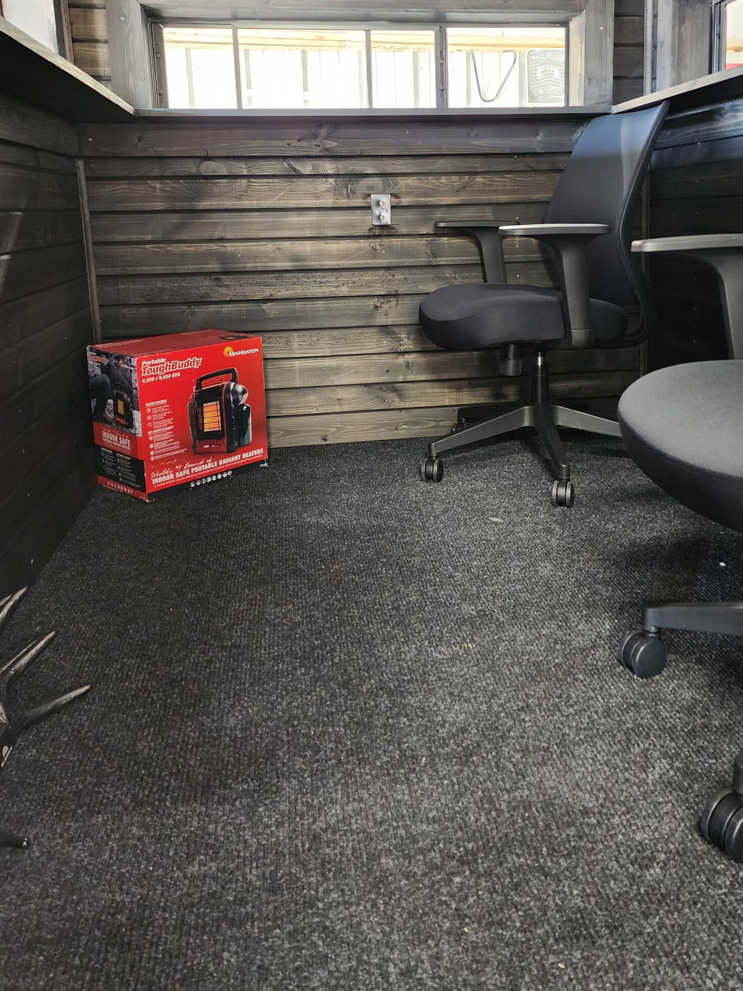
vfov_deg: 59.1
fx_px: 859
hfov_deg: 46.7
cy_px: 366
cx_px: 416
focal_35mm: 30
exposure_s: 1/24
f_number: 1.8
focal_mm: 6.4
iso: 640
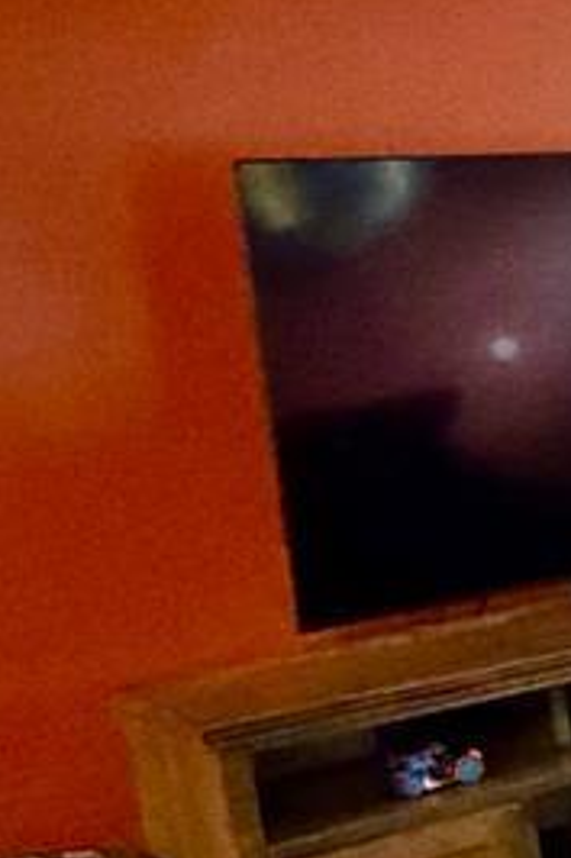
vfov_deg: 24.8
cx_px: 1579
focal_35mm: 82
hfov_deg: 11.7
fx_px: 1953
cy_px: 469
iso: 1250
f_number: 2.2
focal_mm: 2.22
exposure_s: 1/41
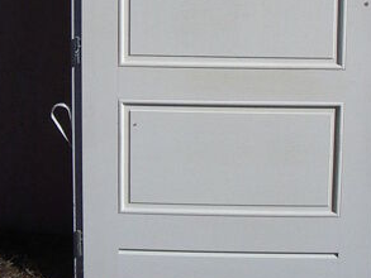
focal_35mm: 83
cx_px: 224
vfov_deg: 16.9
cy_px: -70
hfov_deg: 23.5
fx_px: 890
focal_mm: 5.8
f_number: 4.8
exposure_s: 1/1500
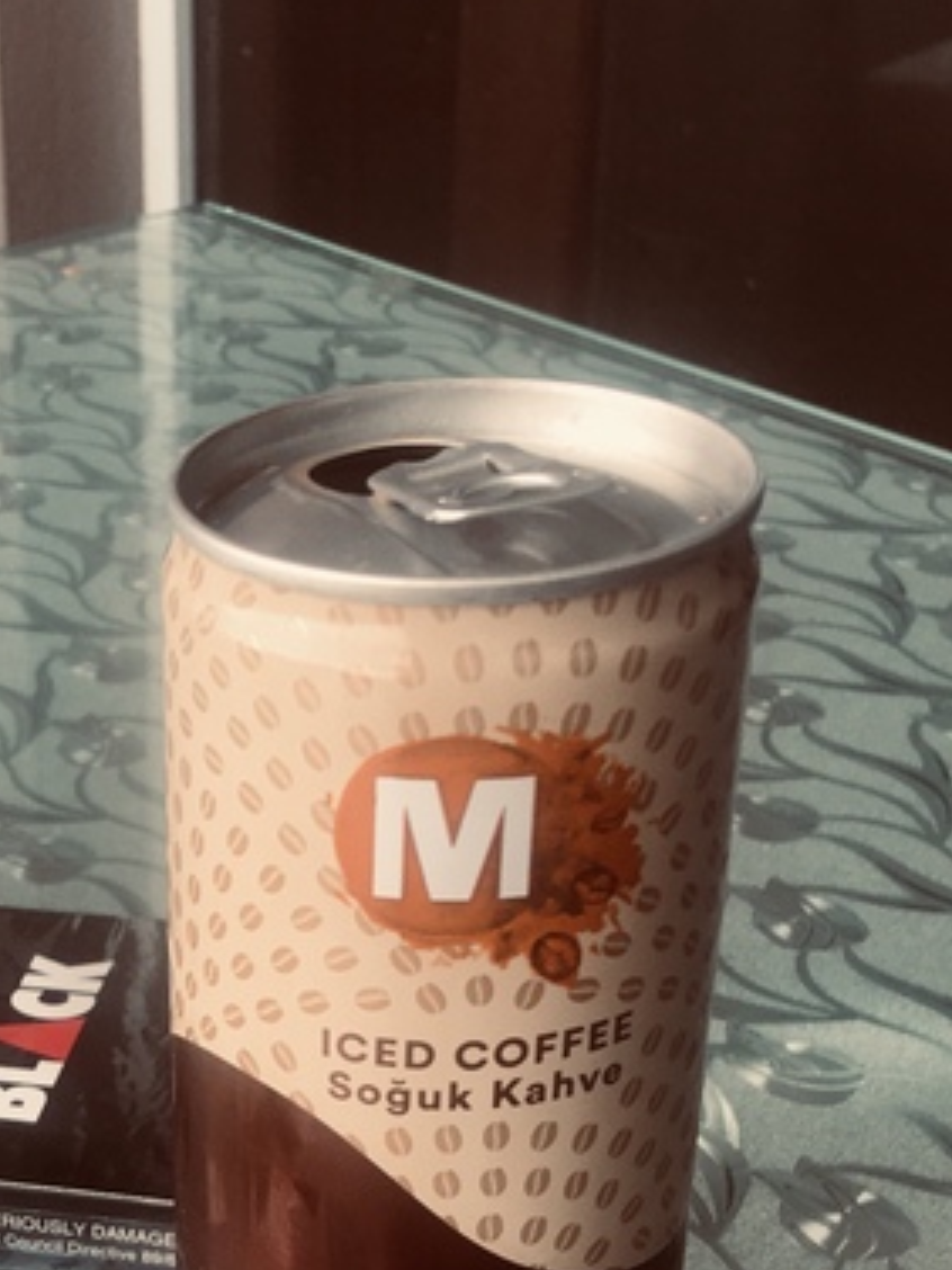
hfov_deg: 19.5
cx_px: -203
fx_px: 2603
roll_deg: +5.2
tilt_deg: -34.0
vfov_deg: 26.6
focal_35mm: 71
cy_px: 1104
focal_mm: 4.15
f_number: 2.2
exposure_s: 1/100
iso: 25
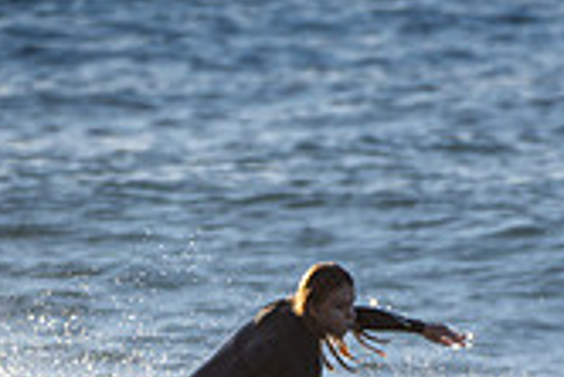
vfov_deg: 0.5
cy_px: 457
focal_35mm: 2624
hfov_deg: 0.8
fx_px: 41144
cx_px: 177
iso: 125
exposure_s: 1/500
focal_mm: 500
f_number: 5.6
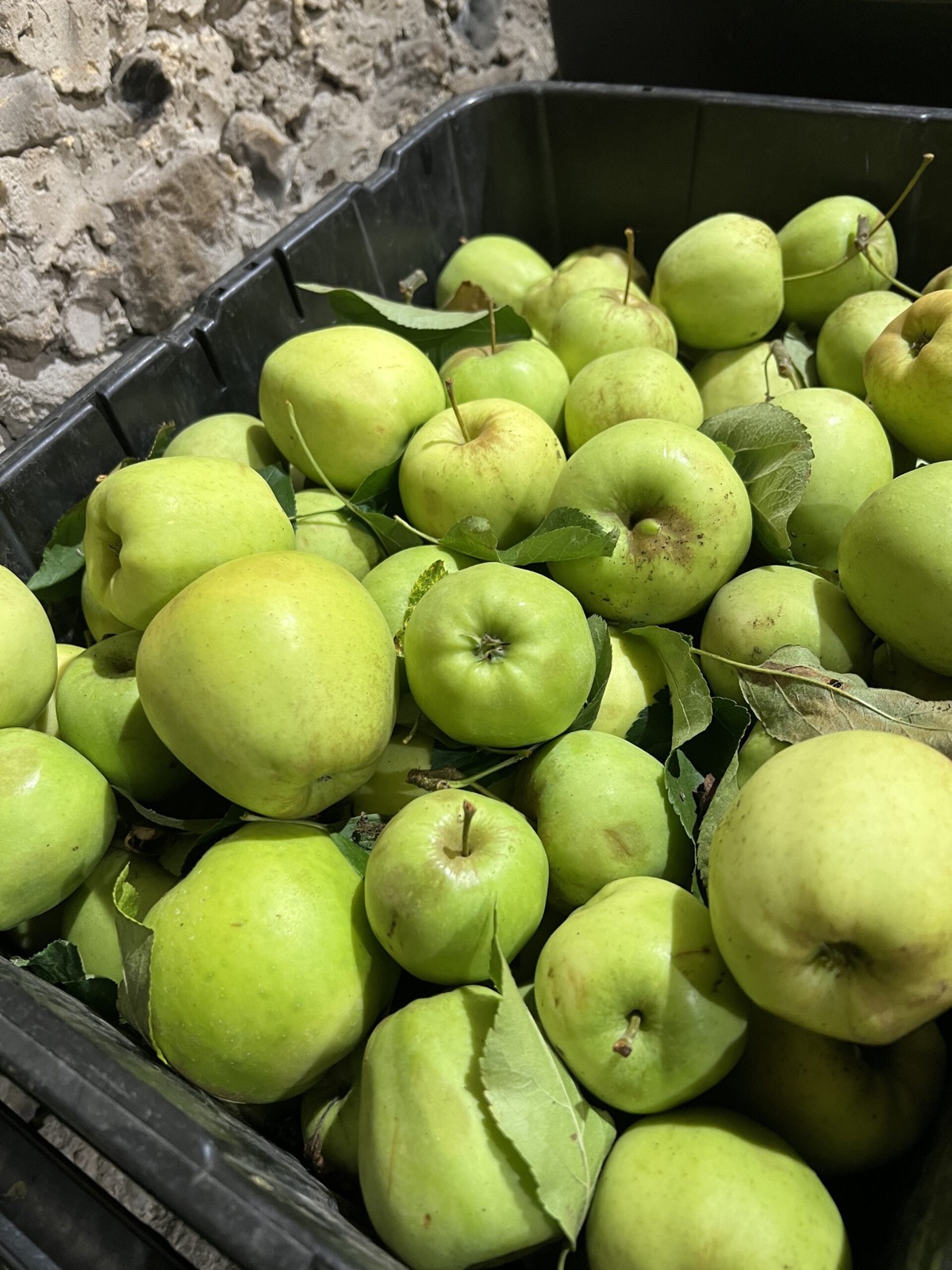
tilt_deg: -49.9
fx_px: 953
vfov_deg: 67.3
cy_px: 635
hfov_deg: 53.1
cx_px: 476
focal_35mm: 26
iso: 200
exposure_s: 1/50
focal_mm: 5.7
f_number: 1.5
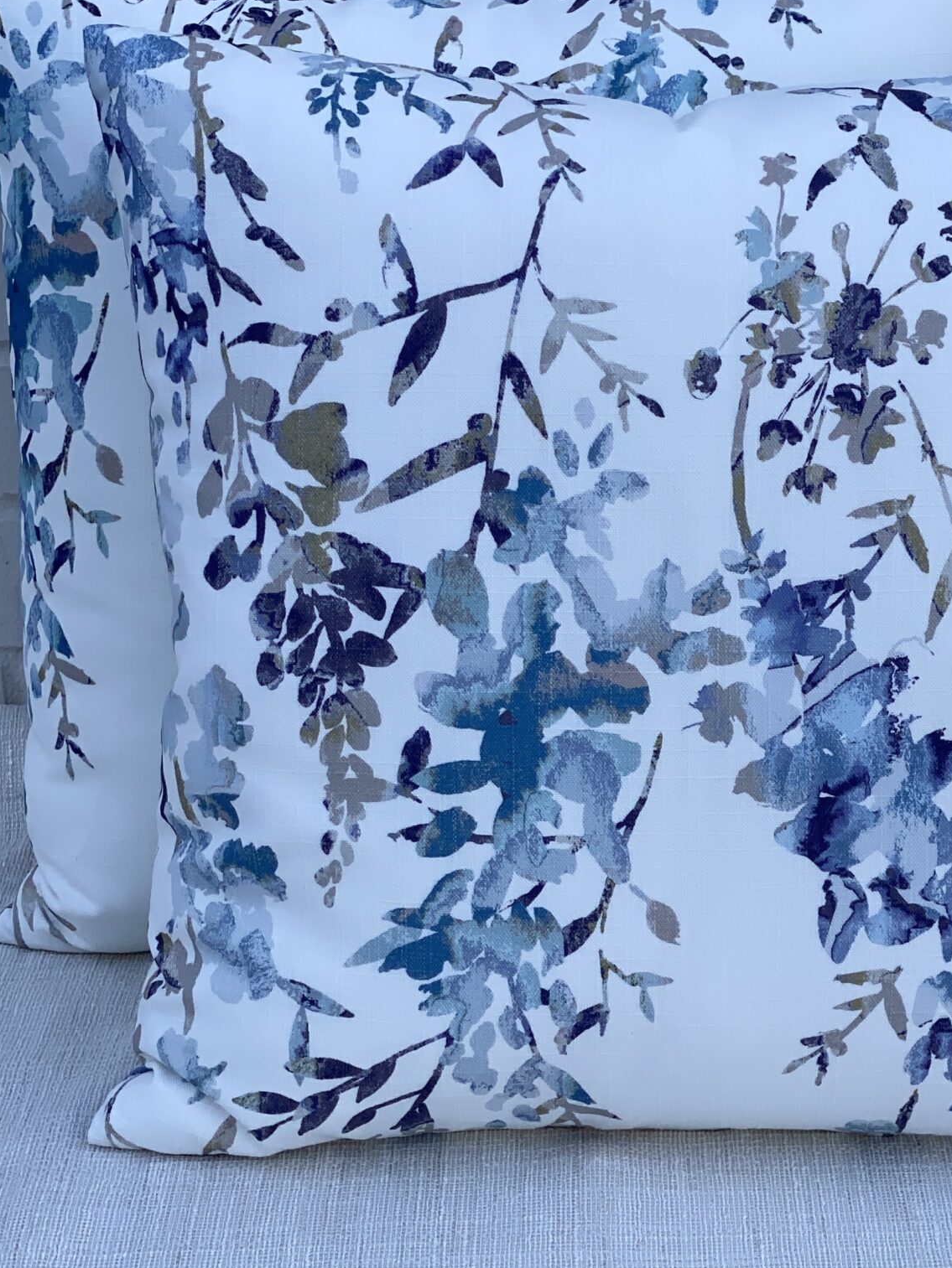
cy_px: 668
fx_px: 3226
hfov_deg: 16.7
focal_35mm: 88
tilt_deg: -22.1
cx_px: 641
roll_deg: +0.3
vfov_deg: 22.2
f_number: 2
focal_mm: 6
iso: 20
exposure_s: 1/231
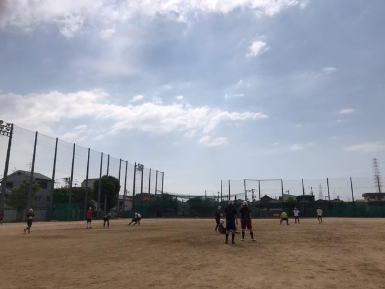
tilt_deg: +12.8
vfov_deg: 49.7
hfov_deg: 63.4
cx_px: 192
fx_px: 311
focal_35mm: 28
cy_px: 144
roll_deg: +0.6
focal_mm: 4
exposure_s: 1/10638
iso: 20
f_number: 1.8
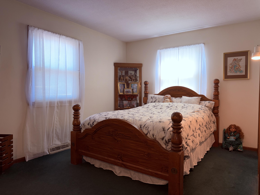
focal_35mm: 24
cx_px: 130
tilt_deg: -1.1
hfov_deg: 71.6
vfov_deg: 56.8
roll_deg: -0.2
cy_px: 98
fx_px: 180
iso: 50
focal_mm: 6.76
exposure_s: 1/60
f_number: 1.78
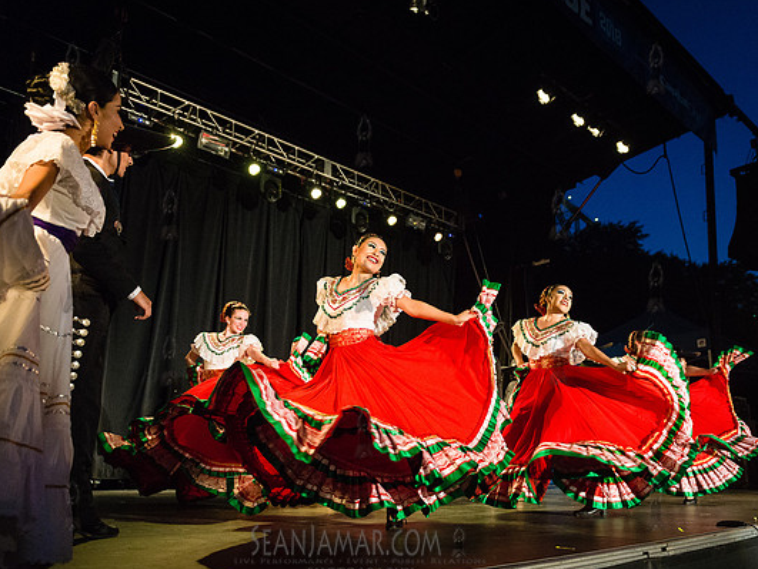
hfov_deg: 61.4
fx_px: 635
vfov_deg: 48.2
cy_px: 312
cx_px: 427
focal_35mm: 29
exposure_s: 1/500
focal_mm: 24
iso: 4000
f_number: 2.8
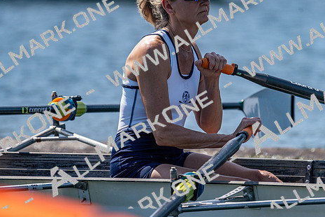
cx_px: 192
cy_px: 89
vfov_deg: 2.1
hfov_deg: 3.1
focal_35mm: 667
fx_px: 6021
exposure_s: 1/2000
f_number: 6.3
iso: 320
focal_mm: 535
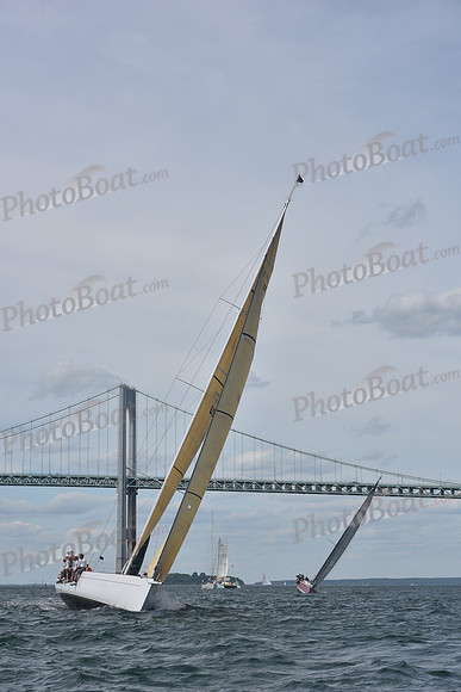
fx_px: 1497
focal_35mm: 78
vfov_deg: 26.0
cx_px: 230
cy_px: 346
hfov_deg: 17.5
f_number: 9
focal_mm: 78
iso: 320
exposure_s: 1/800
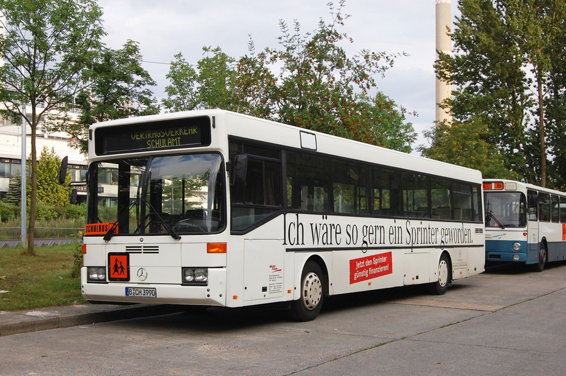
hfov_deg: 38.9
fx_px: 801
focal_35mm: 51
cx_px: 283
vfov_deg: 26.4
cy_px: 188
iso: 400
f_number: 9
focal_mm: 34
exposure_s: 1/160
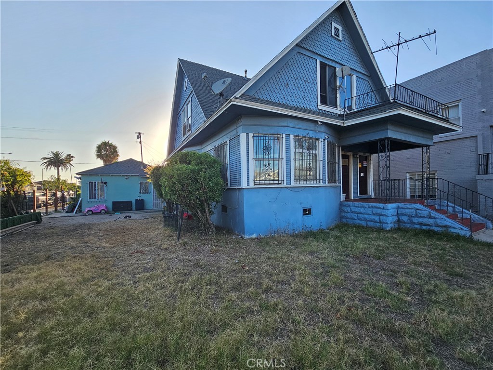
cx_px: 246
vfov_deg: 89.9
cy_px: 185
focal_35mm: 13
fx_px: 185
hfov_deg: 106.2
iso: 80
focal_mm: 2.2
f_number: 2.2
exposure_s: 1/1000
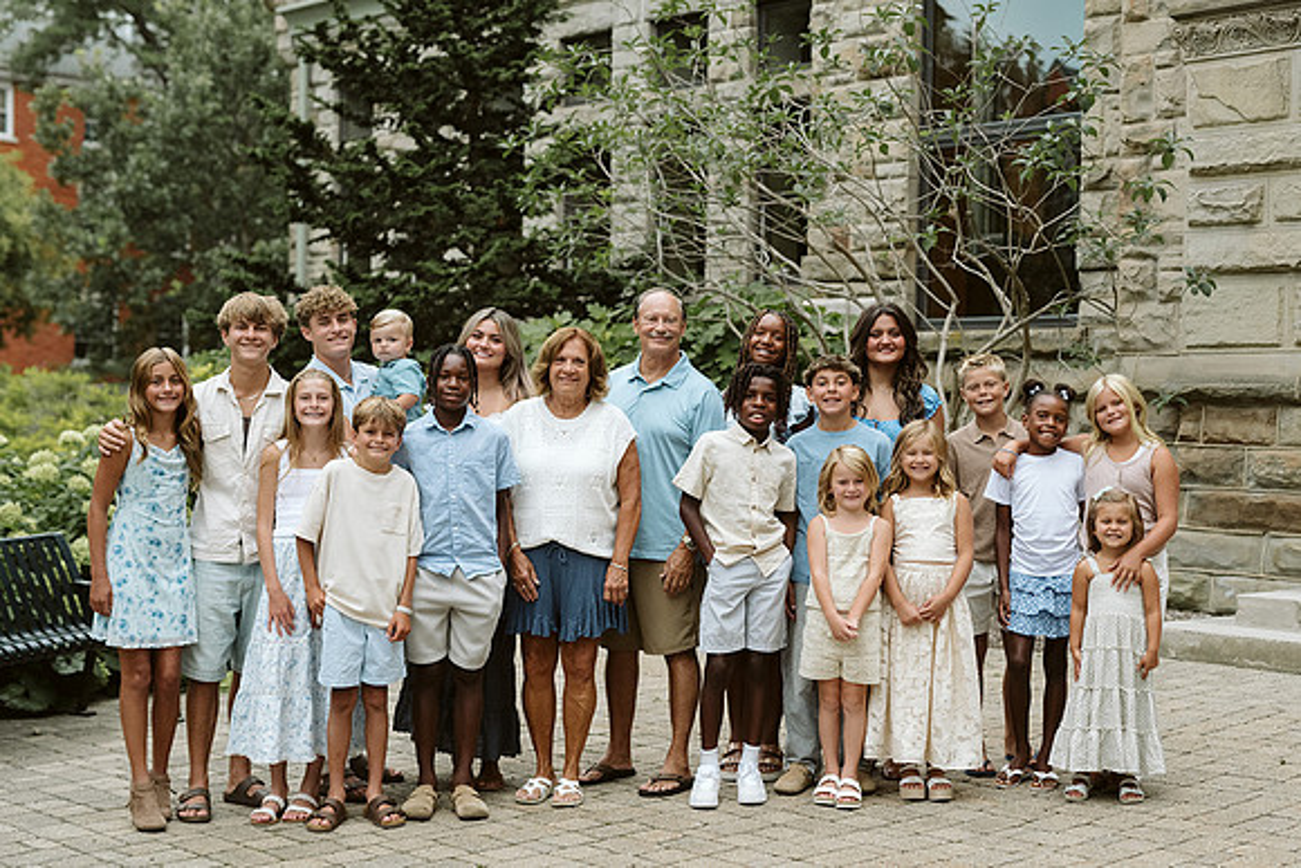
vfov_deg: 24.4
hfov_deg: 35.9
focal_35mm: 55
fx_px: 2006
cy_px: 434
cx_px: 722
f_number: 2.8
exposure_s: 1/400
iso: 1000
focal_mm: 50
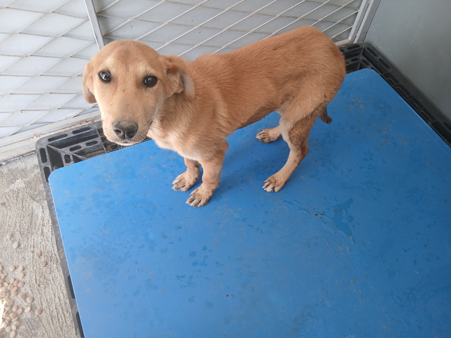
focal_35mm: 26
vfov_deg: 53.1
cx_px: 226
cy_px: 169
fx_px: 339
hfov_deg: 67.3
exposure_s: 1/50
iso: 64
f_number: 1.8
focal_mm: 3.98
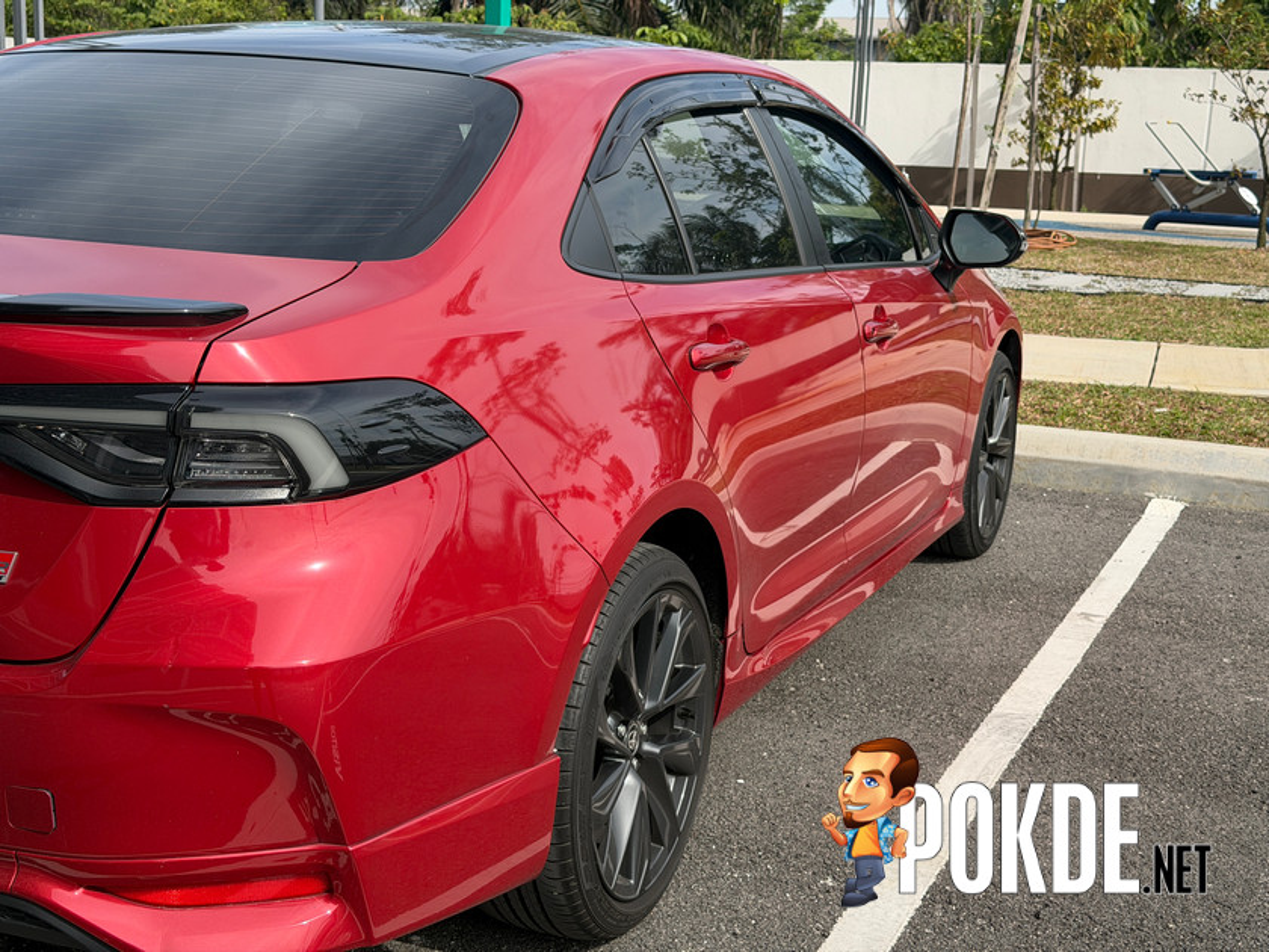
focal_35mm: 48
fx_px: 1760
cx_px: 634
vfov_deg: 30.3
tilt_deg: -11.0
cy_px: 476
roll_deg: -2.3
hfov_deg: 39.7
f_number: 1.78
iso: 64
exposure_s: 1/2208
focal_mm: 6.76
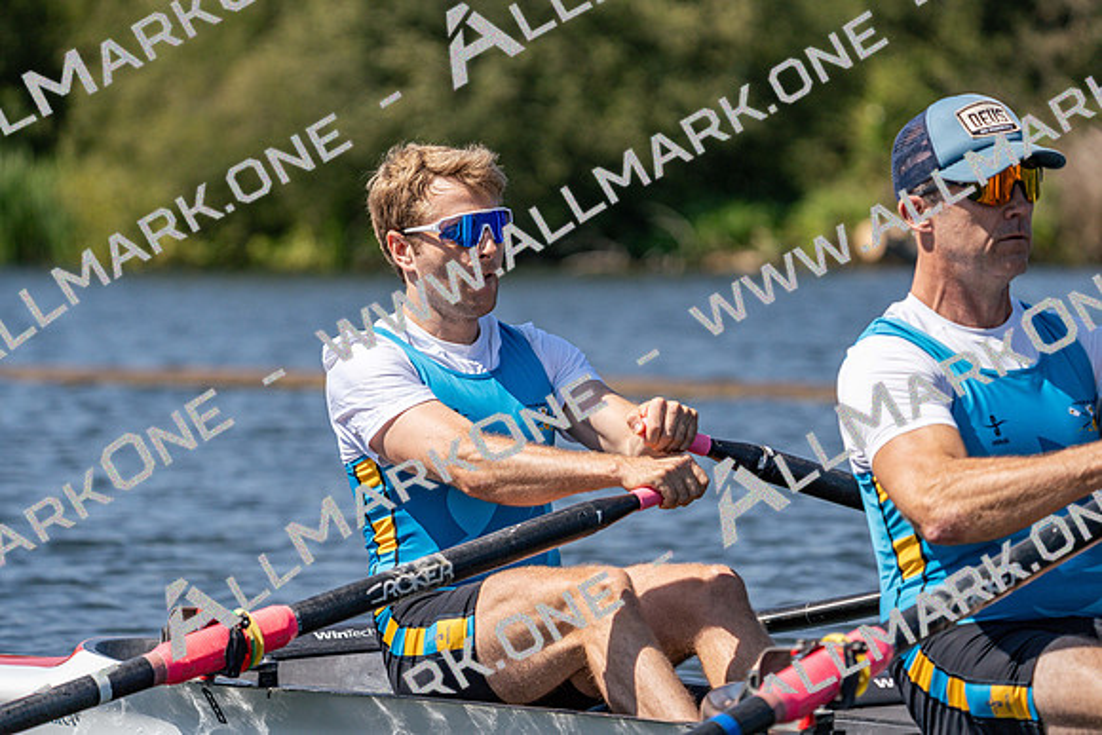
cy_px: 368
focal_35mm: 261
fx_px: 7991
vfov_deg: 5.3
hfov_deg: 7.9
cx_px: 551
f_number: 5.6
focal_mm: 261
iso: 250
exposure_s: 1/2000
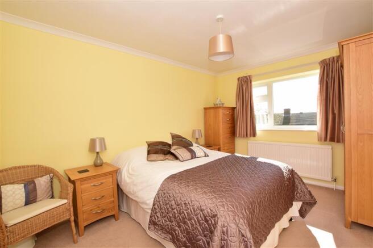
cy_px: 124
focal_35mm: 15
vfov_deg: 77.3
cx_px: 186
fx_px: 155
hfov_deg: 100.4
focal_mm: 10
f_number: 14
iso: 400
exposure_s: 1/125
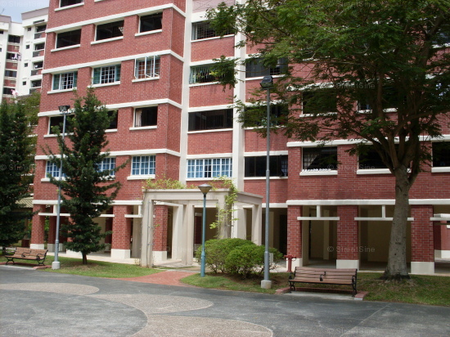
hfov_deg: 49.0
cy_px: 168
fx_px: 494
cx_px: 225
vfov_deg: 37.7
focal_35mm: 38
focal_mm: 6.3
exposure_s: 1/125
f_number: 8.4
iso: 80
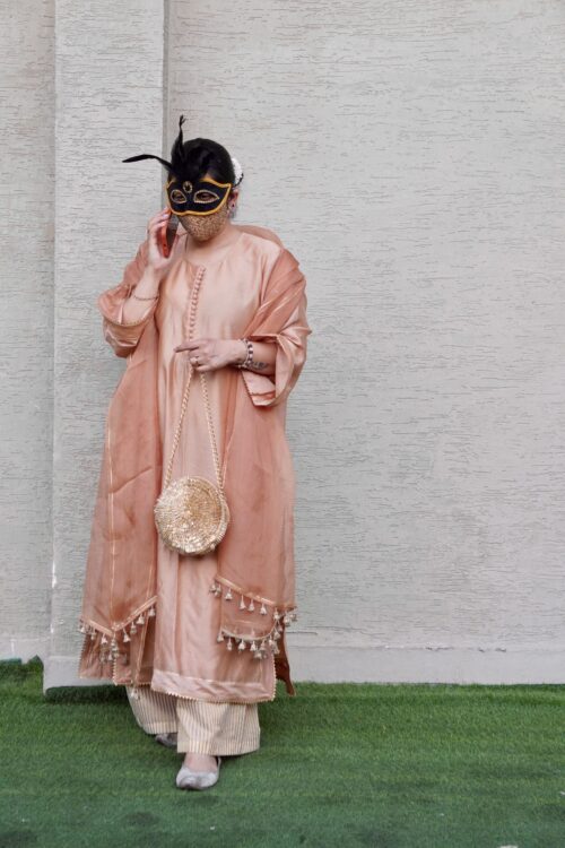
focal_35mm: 82
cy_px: 424
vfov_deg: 24.6
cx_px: 282
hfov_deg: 16.6
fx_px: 1942
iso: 800
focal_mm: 55
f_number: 6.3
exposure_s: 1/200
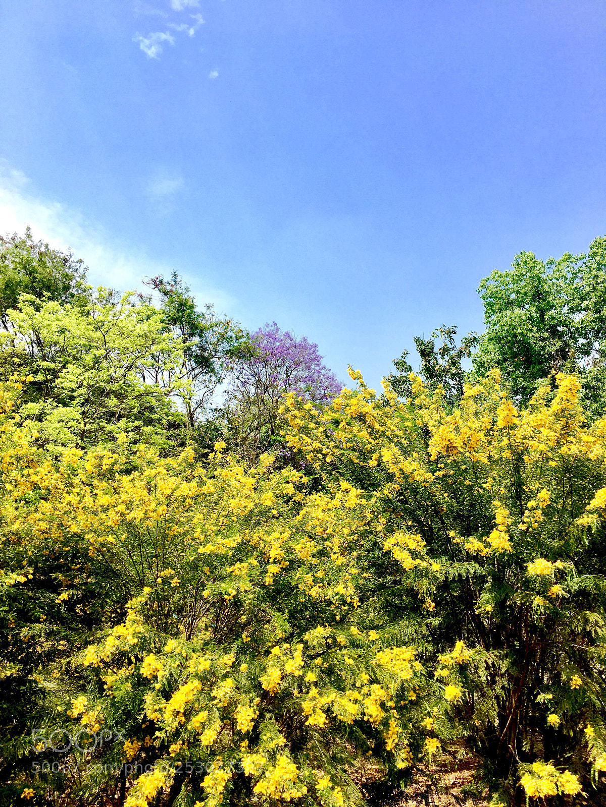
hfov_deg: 48.2
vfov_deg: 61.7
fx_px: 677
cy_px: 404
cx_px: 303
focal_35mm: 29
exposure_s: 1/1261
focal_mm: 4.15
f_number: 2.2
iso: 25
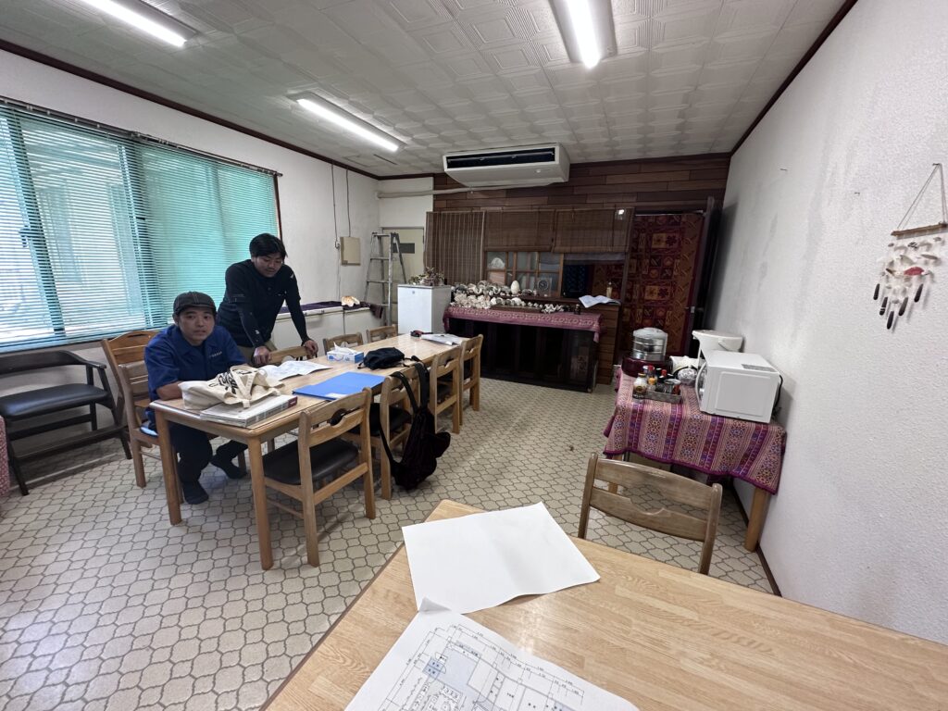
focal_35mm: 14
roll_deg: -2.1
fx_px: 383
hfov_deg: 102.1
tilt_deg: -13.9
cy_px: 356
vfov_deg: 85.7
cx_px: 474
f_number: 2.2
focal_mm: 2.22
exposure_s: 1/120
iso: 250
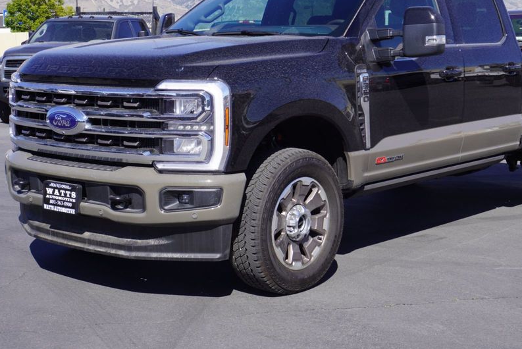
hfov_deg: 32.3
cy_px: 128
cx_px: 300
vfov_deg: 21.9
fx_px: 900
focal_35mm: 62
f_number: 10
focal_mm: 32
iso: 100
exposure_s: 1/125
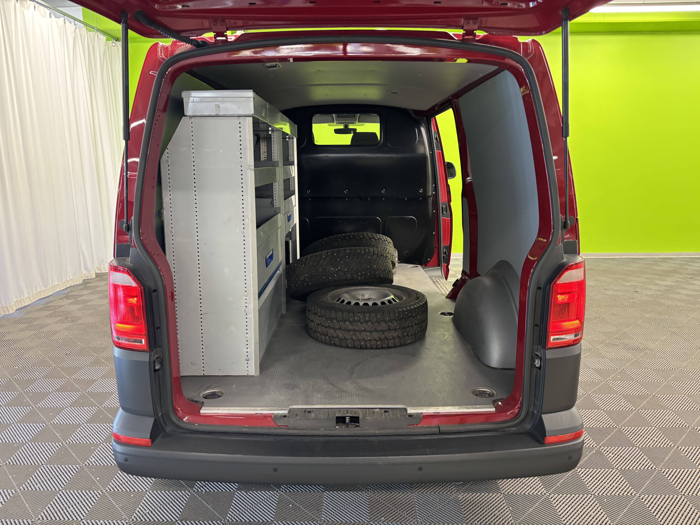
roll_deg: -0.6
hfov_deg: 67.3
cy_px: 262
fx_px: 526
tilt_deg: -11.5
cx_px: 350
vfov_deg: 53.1
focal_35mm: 26
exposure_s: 1/50
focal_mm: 5.96
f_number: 1.6
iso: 400
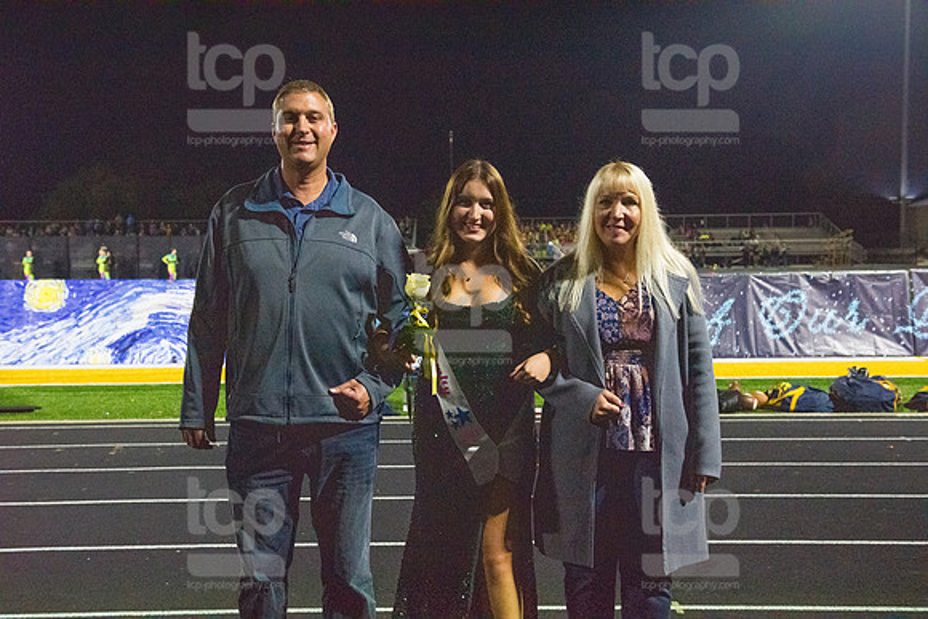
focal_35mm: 44
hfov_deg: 44.5
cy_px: 310
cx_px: 464
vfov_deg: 30.5
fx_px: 1134
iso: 8000
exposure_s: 1/500
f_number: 5
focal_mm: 44
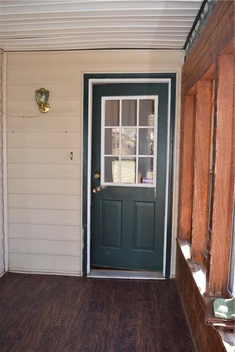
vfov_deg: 61.9
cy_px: 176
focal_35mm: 30
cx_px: 118
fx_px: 294
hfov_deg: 43.6
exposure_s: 1/125
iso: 450
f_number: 5.6
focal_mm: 20
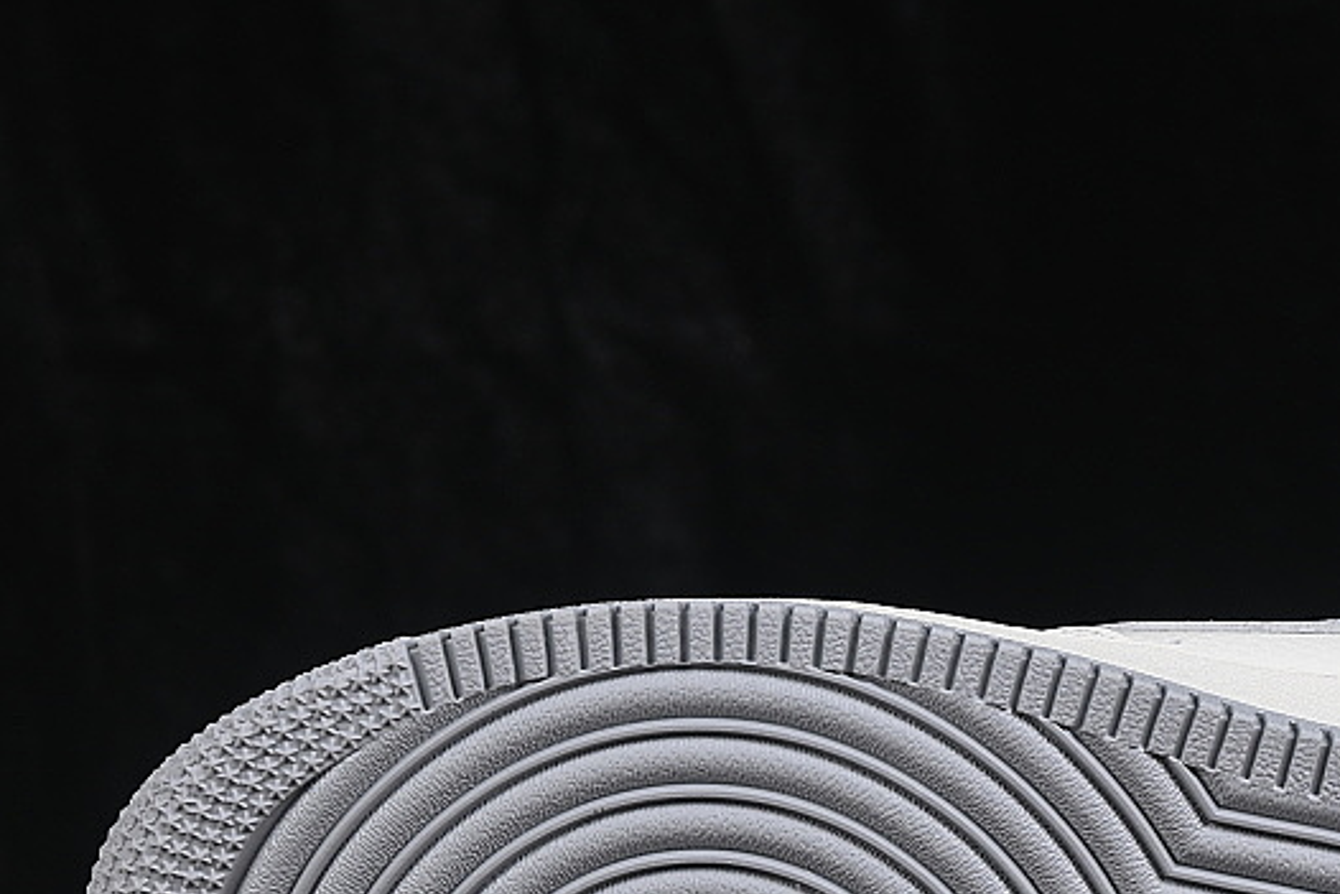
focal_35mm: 154
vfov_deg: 8.9
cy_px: 731
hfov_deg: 13.3
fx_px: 5733
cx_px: 1083
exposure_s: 1/80
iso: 160
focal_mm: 50
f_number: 8
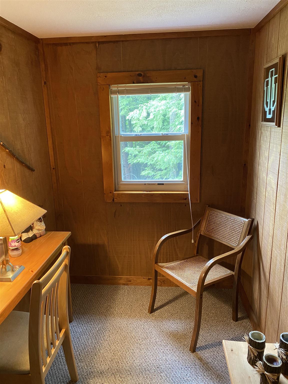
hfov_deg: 53.1
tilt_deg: -13.3
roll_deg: +0.6
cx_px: 144
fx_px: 288
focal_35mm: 26
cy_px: 192
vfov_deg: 67.3
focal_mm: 4.25
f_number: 1.8
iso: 400
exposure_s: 1/40
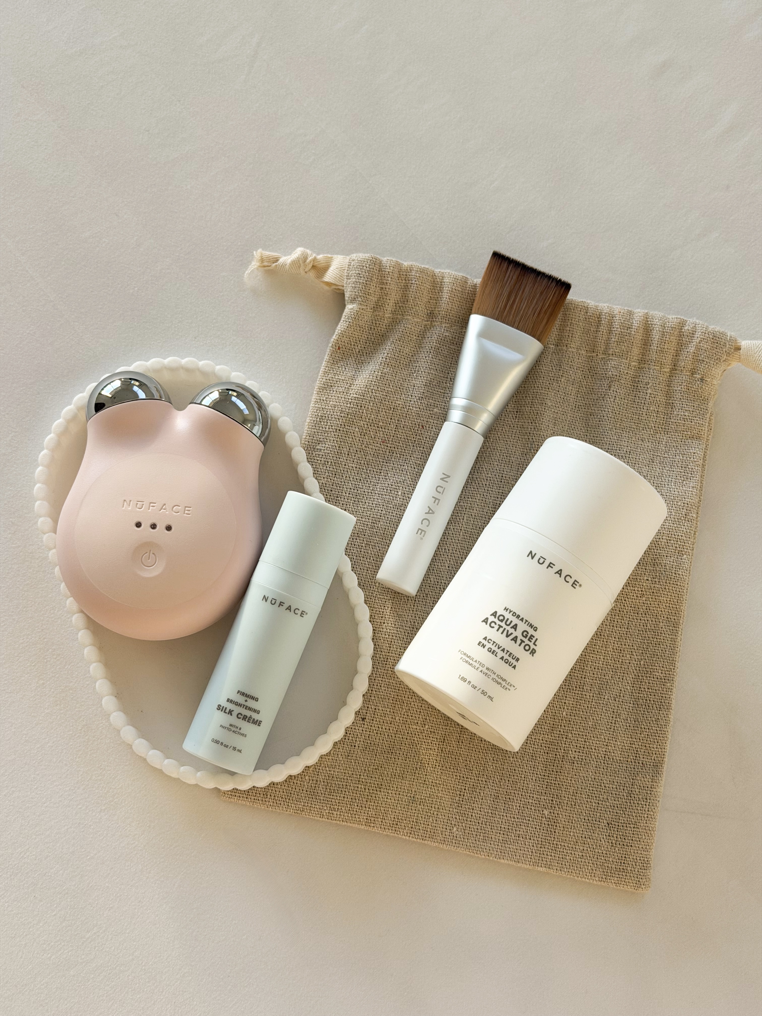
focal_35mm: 48
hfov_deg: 30.3
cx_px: 381
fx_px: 1409
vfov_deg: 39.7
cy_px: 508
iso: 50
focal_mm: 6.76
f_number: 1.78
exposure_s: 1/165
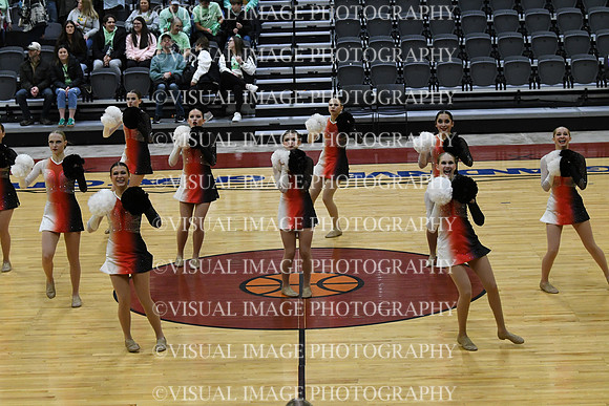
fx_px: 1777
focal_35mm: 105
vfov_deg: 13.0
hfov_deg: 19.5
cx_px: 304
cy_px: 203
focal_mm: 70
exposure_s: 1/500
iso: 4000
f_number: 4
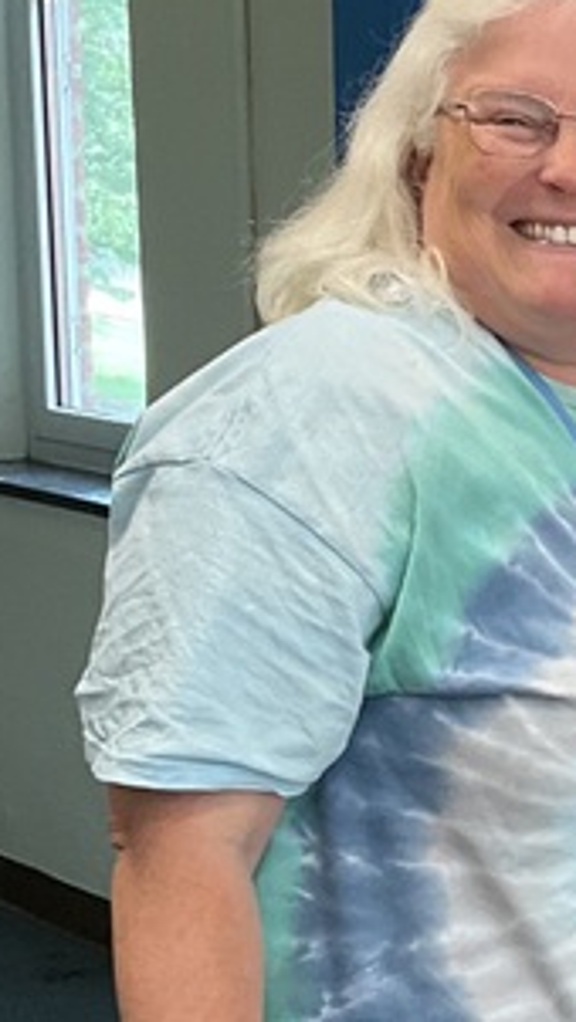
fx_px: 2904
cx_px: 952
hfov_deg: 10.8
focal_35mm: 107
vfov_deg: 19.9
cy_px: 670
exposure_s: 1/60
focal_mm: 3
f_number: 1.8
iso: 80
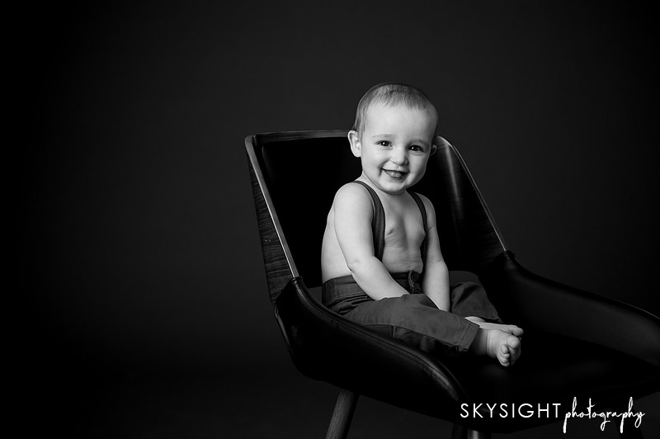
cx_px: 324
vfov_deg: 26.1
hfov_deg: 38.4
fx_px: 948
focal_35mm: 52
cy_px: 219
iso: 1250
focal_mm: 50
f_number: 3.5
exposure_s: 1/320
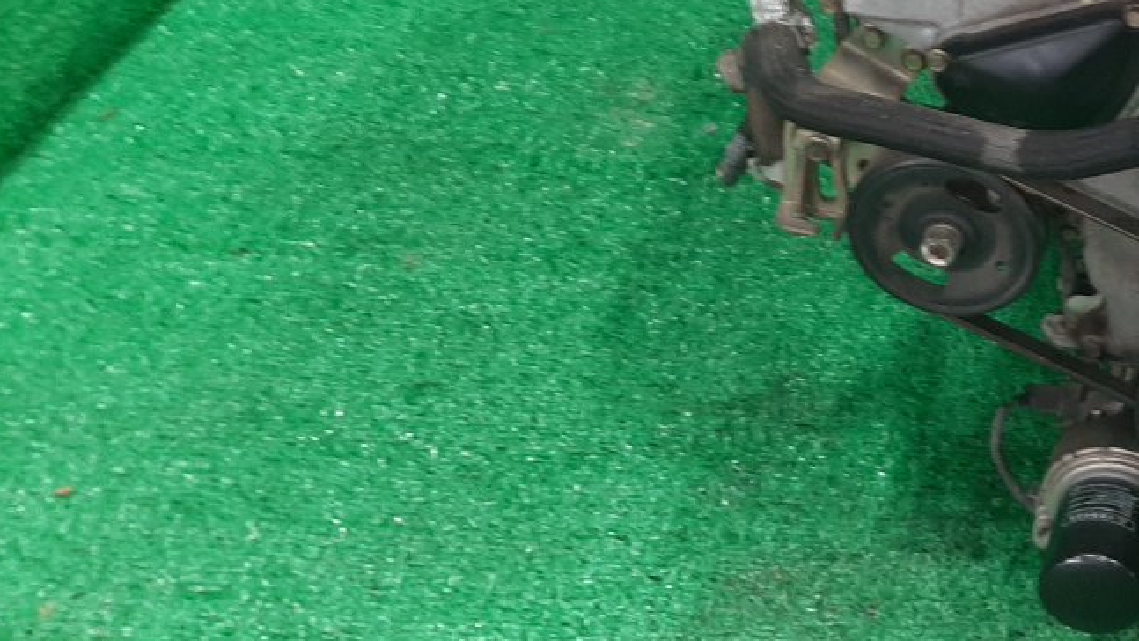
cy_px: 56
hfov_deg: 29.9
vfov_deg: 18.8
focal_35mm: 63
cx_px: 1252
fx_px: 1903
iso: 126
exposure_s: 1/50
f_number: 1.7
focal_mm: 3.93
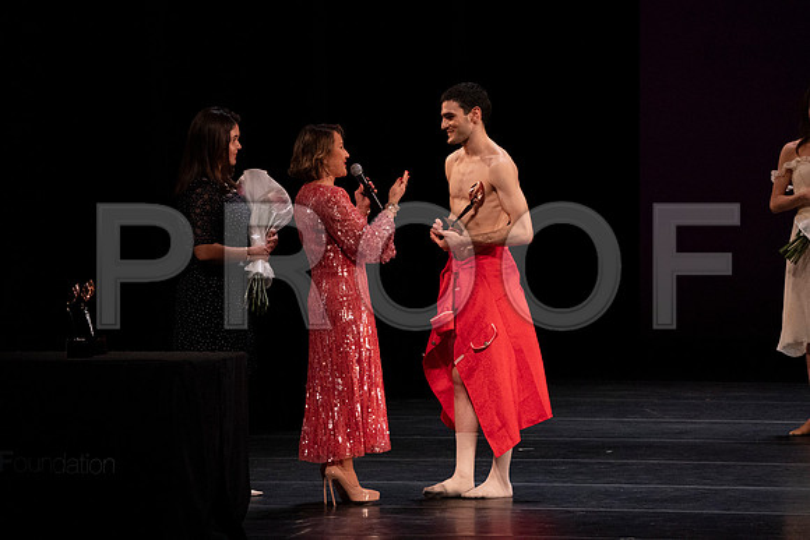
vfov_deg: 3.5
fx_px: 8867
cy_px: 270
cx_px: 405
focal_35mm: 394
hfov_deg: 5.2
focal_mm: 394
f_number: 10
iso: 12800
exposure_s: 1/500
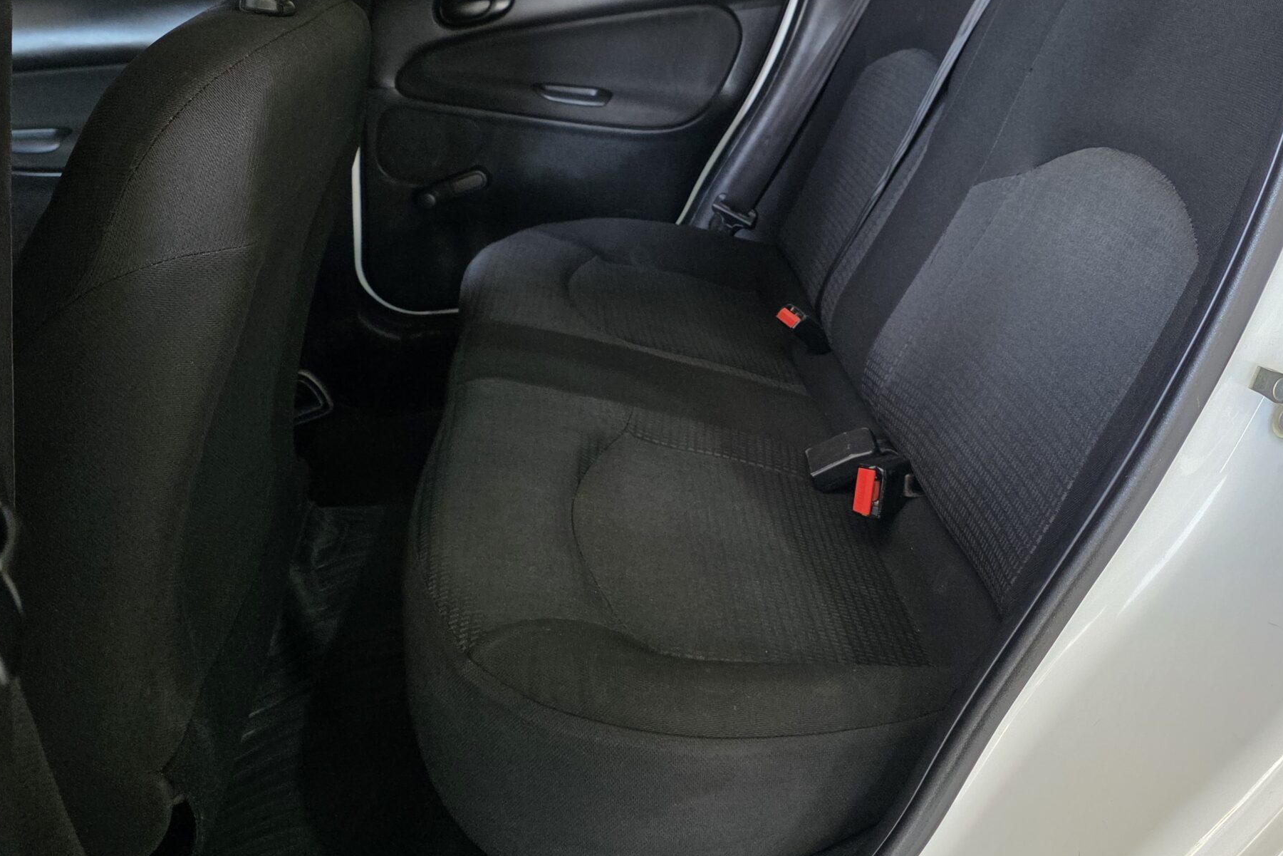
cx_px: 720
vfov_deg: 38.6
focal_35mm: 34
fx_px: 1212
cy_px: 304
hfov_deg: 55.6
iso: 250
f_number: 1.7
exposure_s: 1/100
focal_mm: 6.3
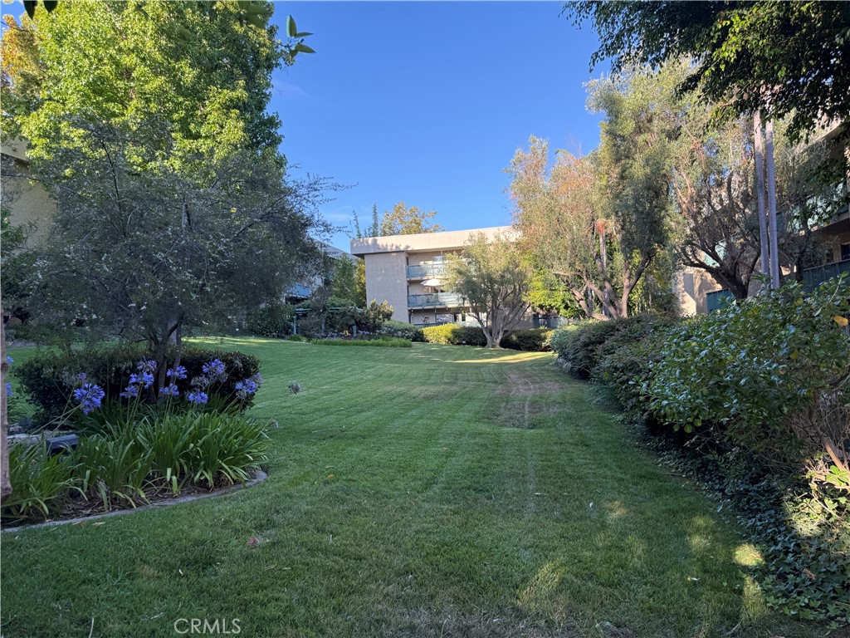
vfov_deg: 56.8
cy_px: 319
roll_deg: +1.1
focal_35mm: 24
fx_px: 589
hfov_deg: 71.6
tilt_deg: +4.0
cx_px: 425
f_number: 1.78
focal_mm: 6.76
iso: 80
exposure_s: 1/627
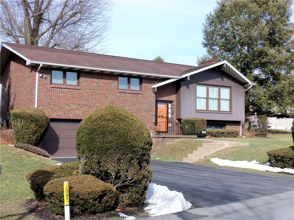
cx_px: 147
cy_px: 110
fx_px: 408
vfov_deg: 30.3
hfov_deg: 39.7
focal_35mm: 48
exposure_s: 1/400
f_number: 3.8
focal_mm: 8.7
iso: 64
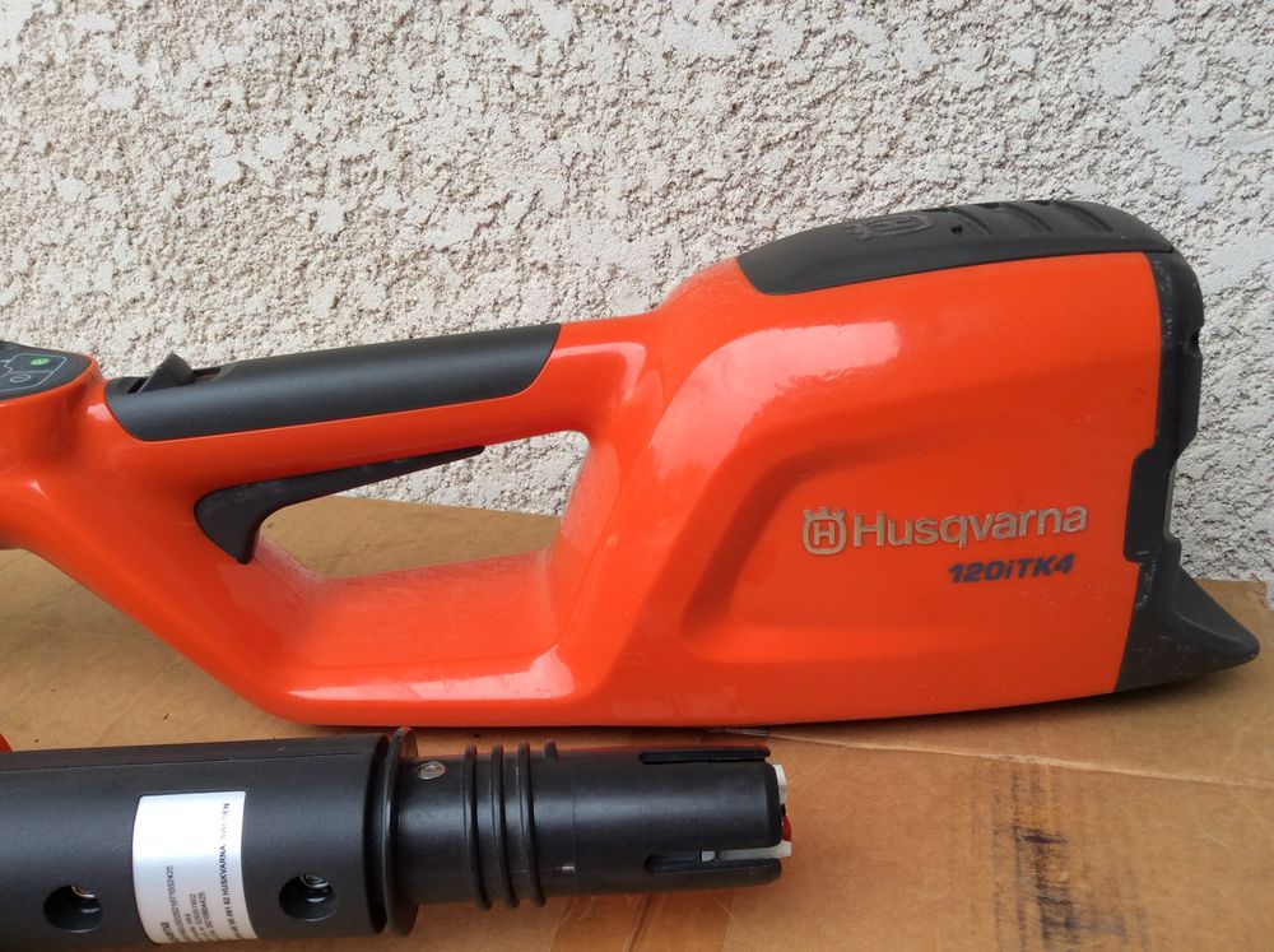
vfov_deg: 44.1
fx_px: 1176
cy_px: 476
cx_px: 637
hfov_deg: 56.9
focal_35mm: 32
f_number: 2.4
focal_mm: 3.3
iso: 32
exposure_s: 1/108
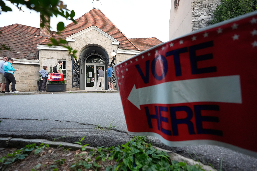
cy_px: 86
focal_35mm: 16
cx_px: 128
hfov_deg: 96.8
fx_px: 114
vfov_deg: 73.7
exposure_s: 1/2500
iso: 5000
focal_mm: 16
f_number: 2.8
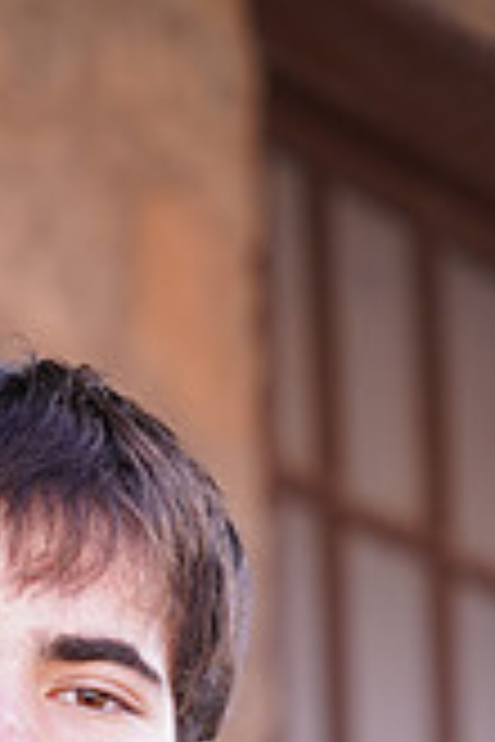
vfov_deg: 5.8
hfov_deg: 3.9
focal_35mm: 352
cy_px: 1295
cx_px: -304
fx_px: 7259
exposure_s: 1/125
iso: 160
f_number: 4
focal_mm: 100
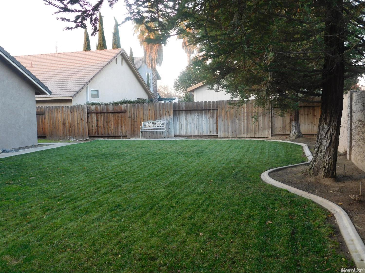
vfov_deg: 39.6
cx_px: 182
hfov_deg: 51.4
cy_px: 136
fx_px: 379
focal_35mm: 36
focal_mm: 6.3
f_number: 3.5
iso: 180
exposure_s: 1/30
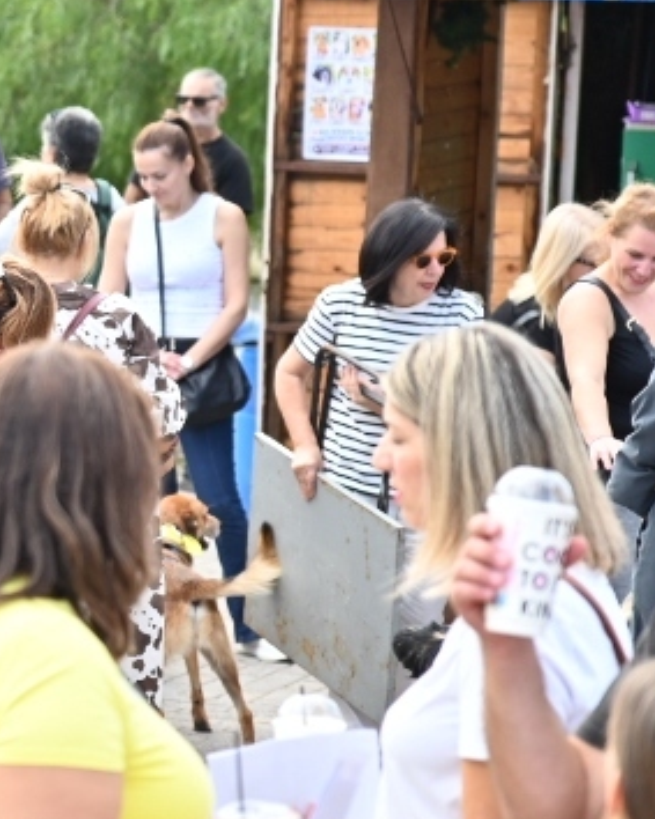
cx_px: -421
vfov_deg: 10.2
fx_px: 4606
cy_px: 311
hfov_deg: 7.9
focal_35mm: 190
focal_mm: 70
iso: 250
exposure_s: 1/800
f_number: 2.8
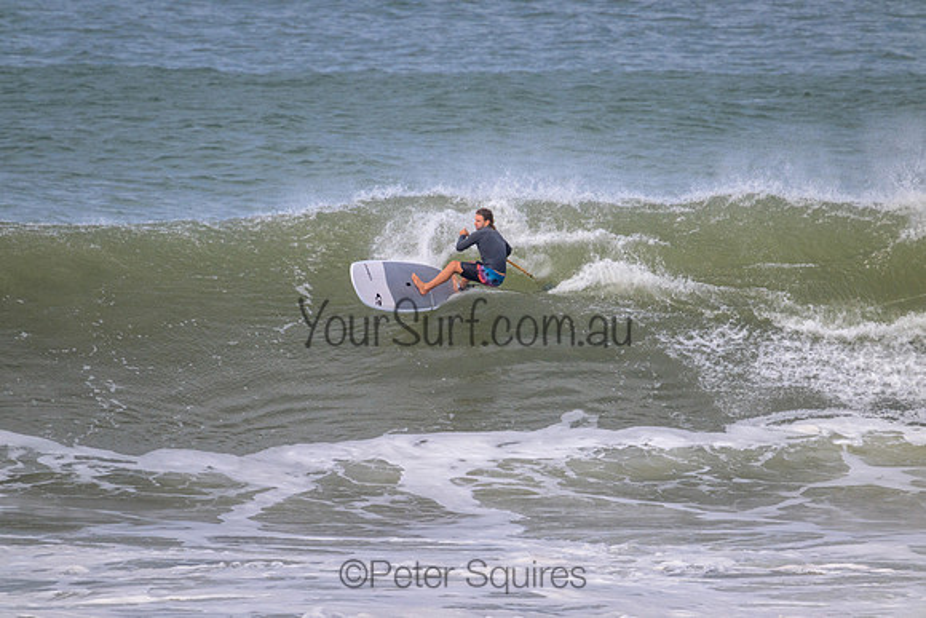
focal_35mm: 800
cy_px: 309
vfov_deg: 1.7
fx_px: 20582
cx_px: 463
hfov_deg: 2.6
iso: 1250
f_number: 11
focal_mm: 800
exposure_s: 1/2000
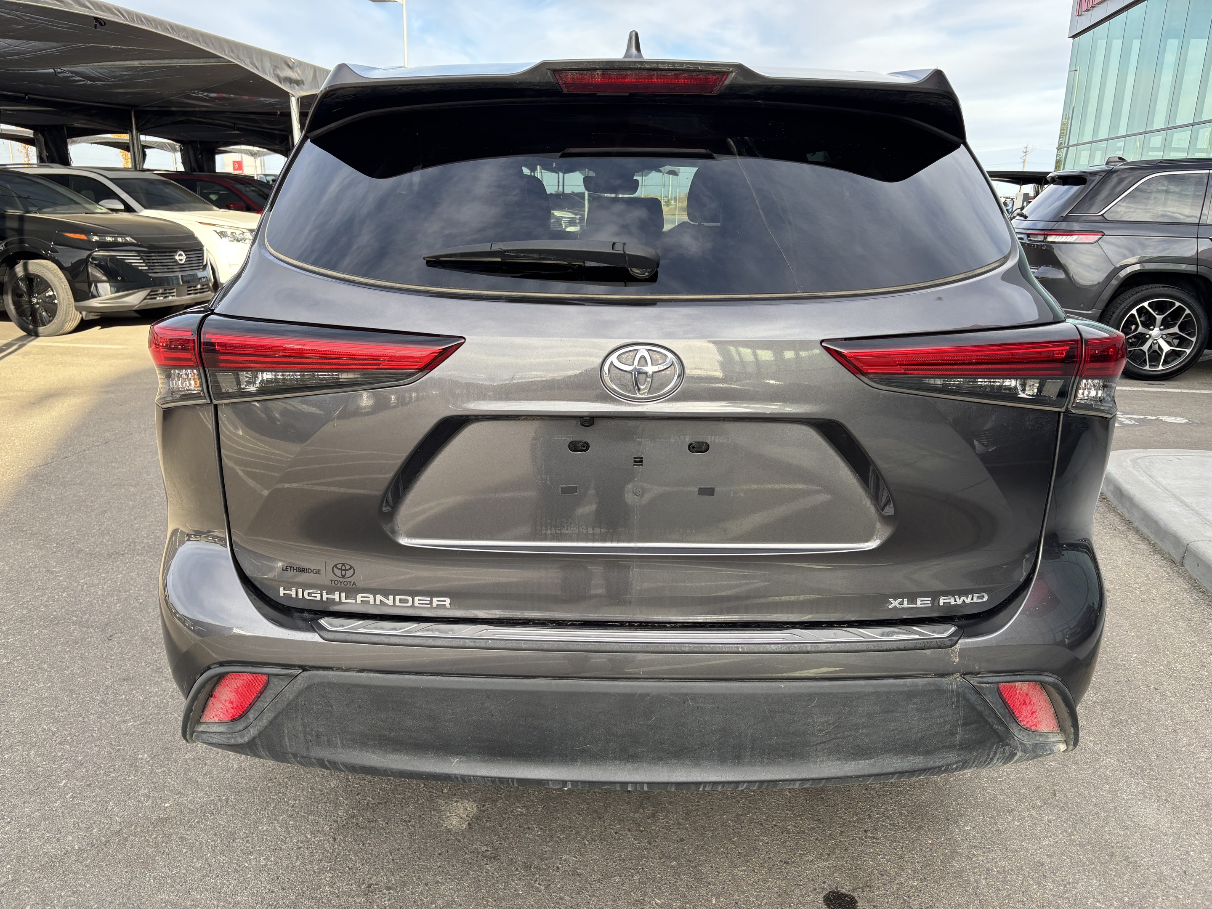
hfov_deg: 67.3
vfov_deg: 53.1
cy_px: 454
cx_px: 606
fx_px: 910
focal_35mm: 26
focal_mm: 5.96
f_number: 1.6
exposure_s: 1/437
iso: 50
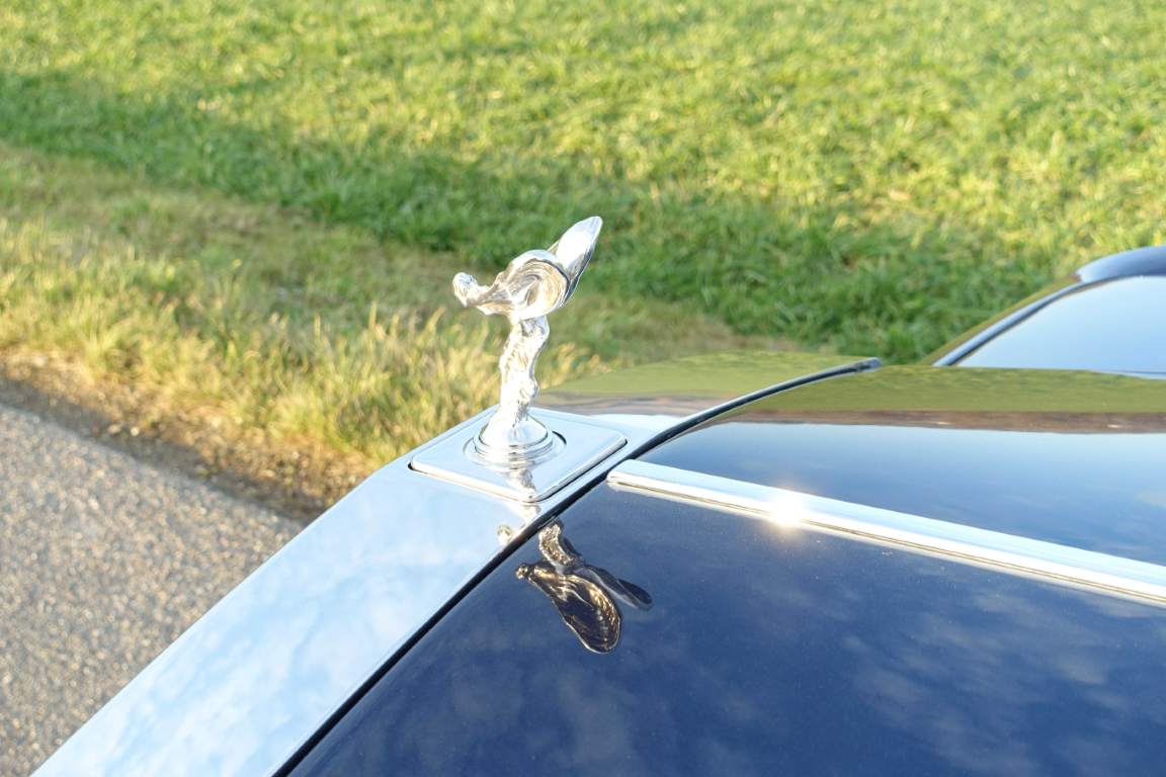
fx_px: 1360
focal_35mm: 42
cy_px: 388
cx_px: 583
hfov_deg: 46.4
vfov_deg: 31.9
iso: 125
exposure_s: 1/80
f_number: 4
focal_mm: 15.52
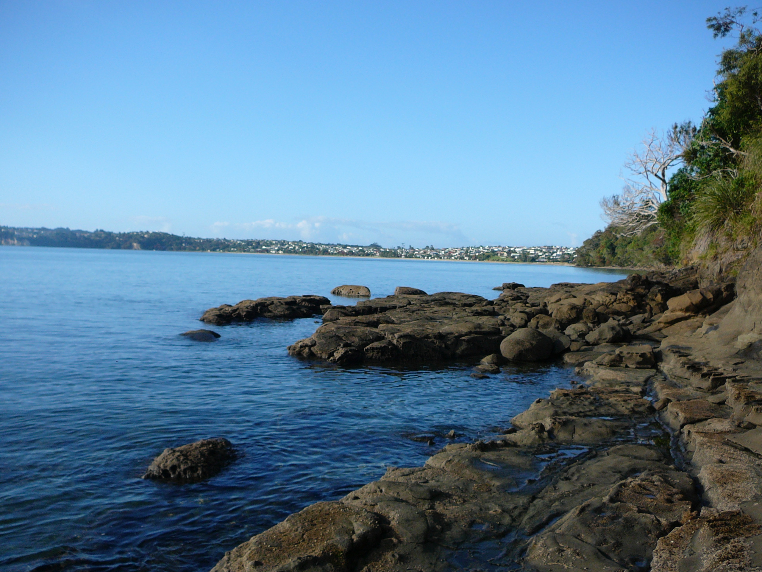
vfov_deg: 40.7
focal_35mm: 35
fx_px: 770
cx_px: 381
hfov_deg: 52.6
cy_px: 286
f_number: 2.8
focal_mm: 5.2
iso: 80
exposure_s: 1/1000
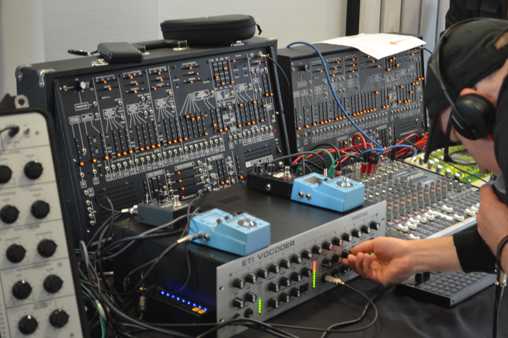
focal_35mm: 66
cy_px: 169
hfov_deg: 30.5
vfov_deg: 20.6
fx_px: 931
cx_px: 254
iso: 400
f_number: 5.3
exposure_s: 1/20
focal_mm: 44
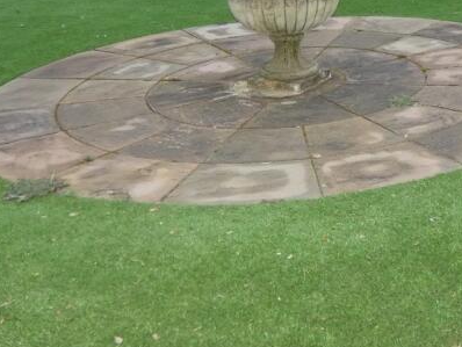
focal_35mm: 72
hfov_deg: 25.5
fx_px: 962
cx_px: 476
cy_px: -26
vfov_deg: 19.7
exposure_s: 1/60
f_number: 3.2
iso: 320
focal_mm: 5
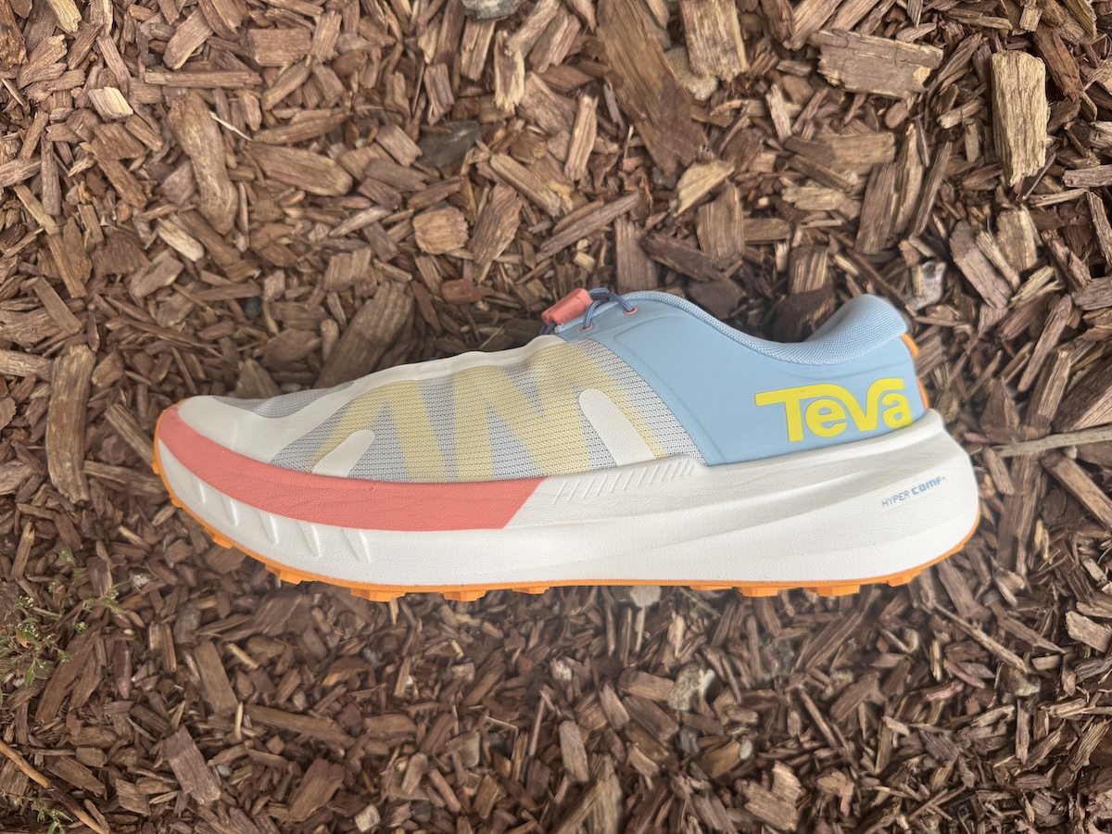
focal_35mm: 24
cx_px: 556
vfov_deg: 56.8
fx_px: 771
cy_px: 417
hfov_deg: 71.6
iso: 80
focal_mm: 6.76
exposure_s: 1/678
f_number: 1.78
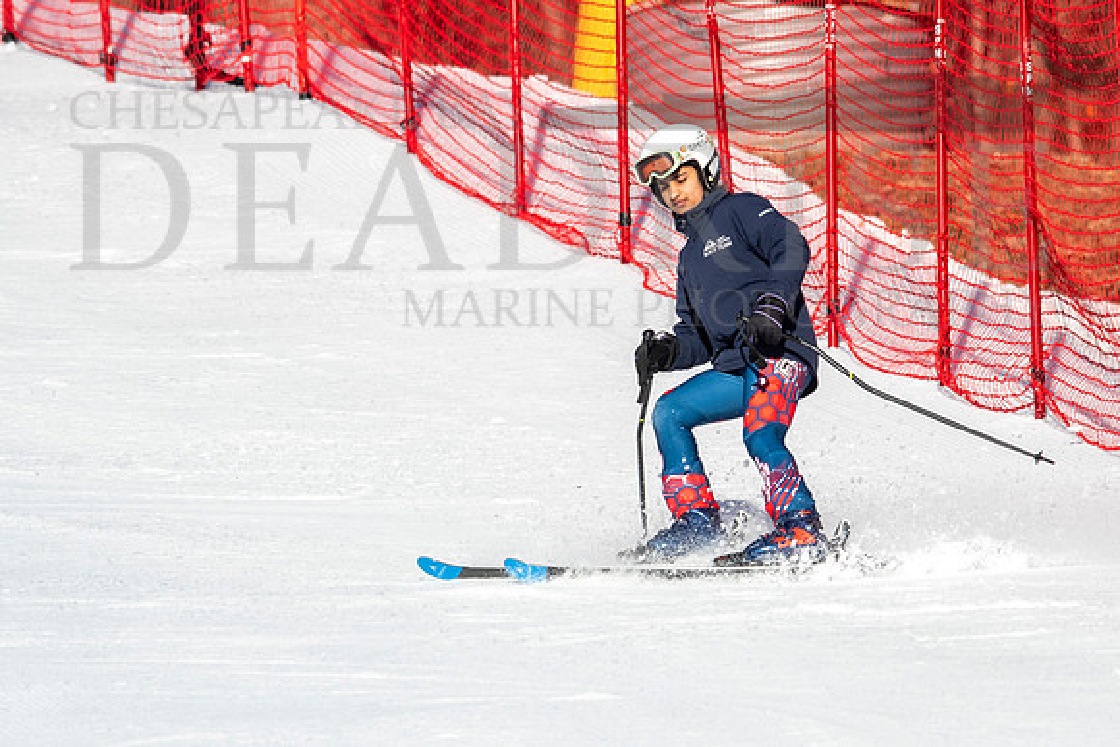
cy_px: 281
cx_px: 691
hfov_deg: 1.8
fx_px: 35665
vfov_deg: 1.2
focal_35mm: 1146
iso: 400
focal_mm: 550
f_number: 8
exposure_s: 1/2000
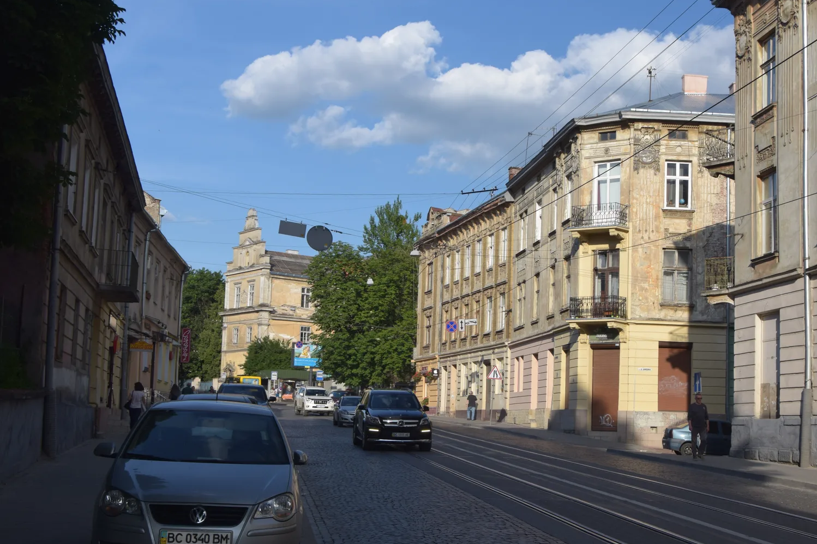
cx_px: 480
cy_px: 312
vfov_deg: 27.0
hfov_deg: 39.5
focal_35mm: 50
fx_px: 1134
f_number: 8
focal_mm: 26
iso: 200
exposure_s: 1/200
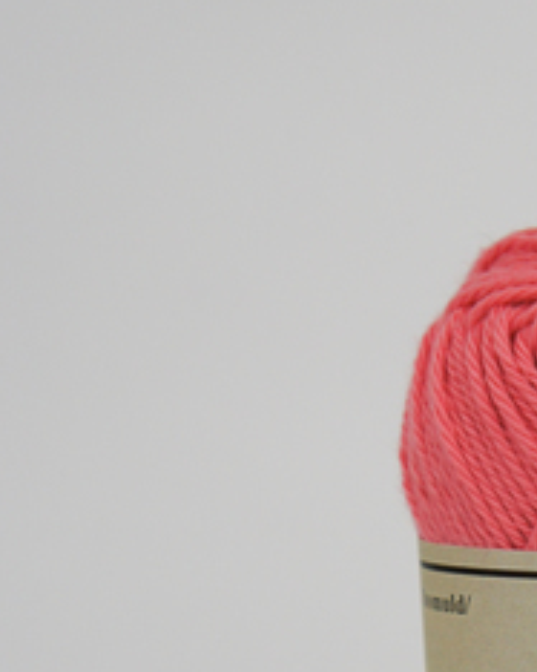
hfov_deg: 9.0
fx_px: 3379
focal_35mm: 170
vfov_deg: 11.2
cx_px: 653
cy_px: 727
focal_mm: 40
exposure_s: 1/80
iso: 200
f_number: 5
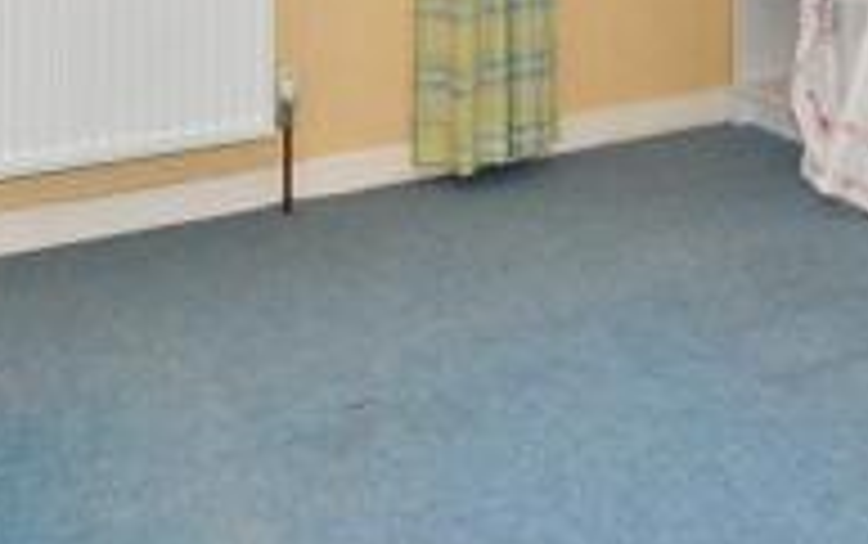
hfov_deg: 37.1
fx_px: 1231
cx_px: 724
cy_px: -299
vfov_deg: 20.8
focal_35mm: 52
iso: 160
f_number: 6.3
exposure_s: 1/3
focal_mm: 10
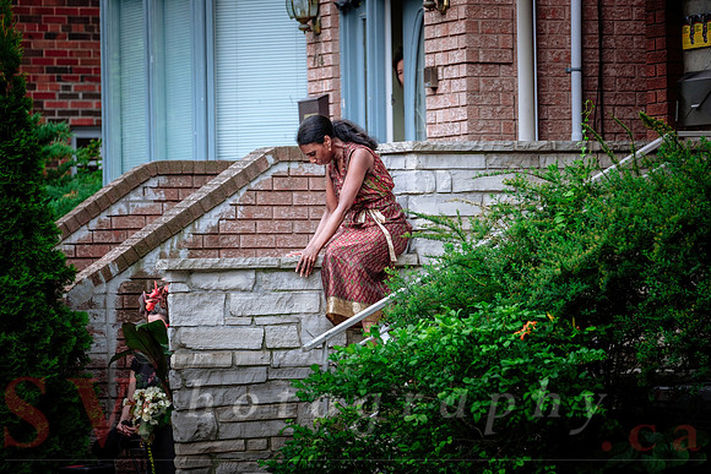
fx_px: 2957
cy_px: 237
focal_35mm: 150
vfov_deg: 9.2
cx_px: 356
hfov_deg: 13.7
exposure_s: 1/250
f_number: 2.8
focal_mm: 98.2
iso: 500
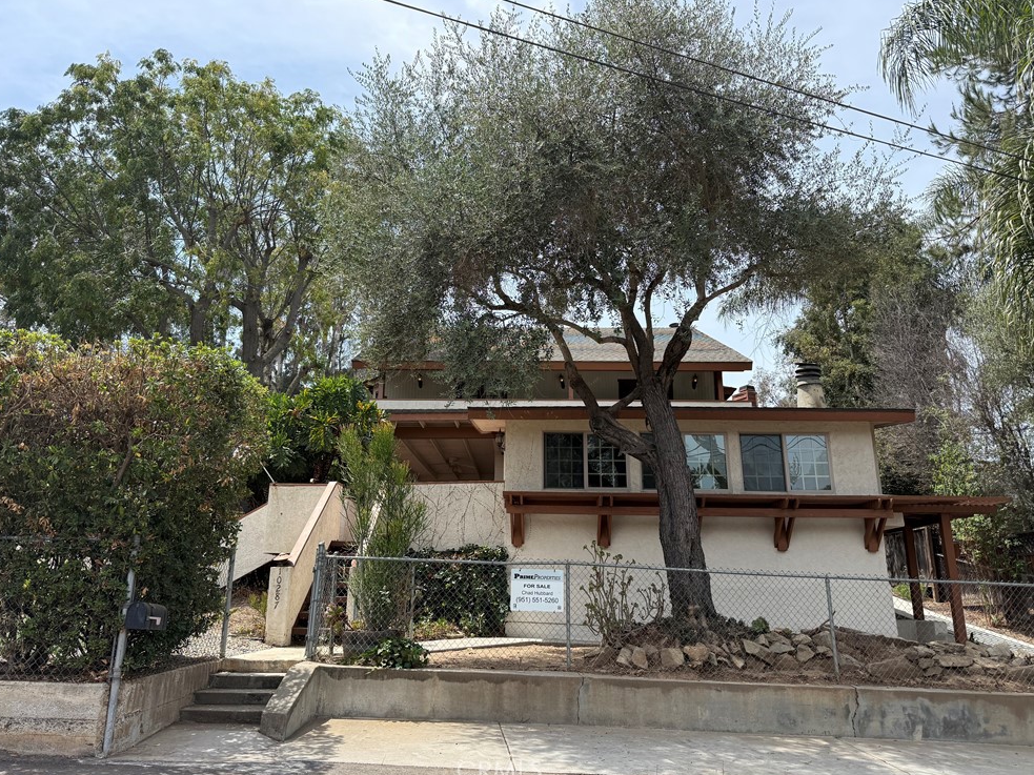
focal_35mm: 25
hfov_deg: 69.4
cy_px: 382
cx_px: 512
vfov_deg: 54.9
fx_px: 747
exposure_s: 1/3425
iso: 100
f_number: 1.78
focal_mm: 6.76
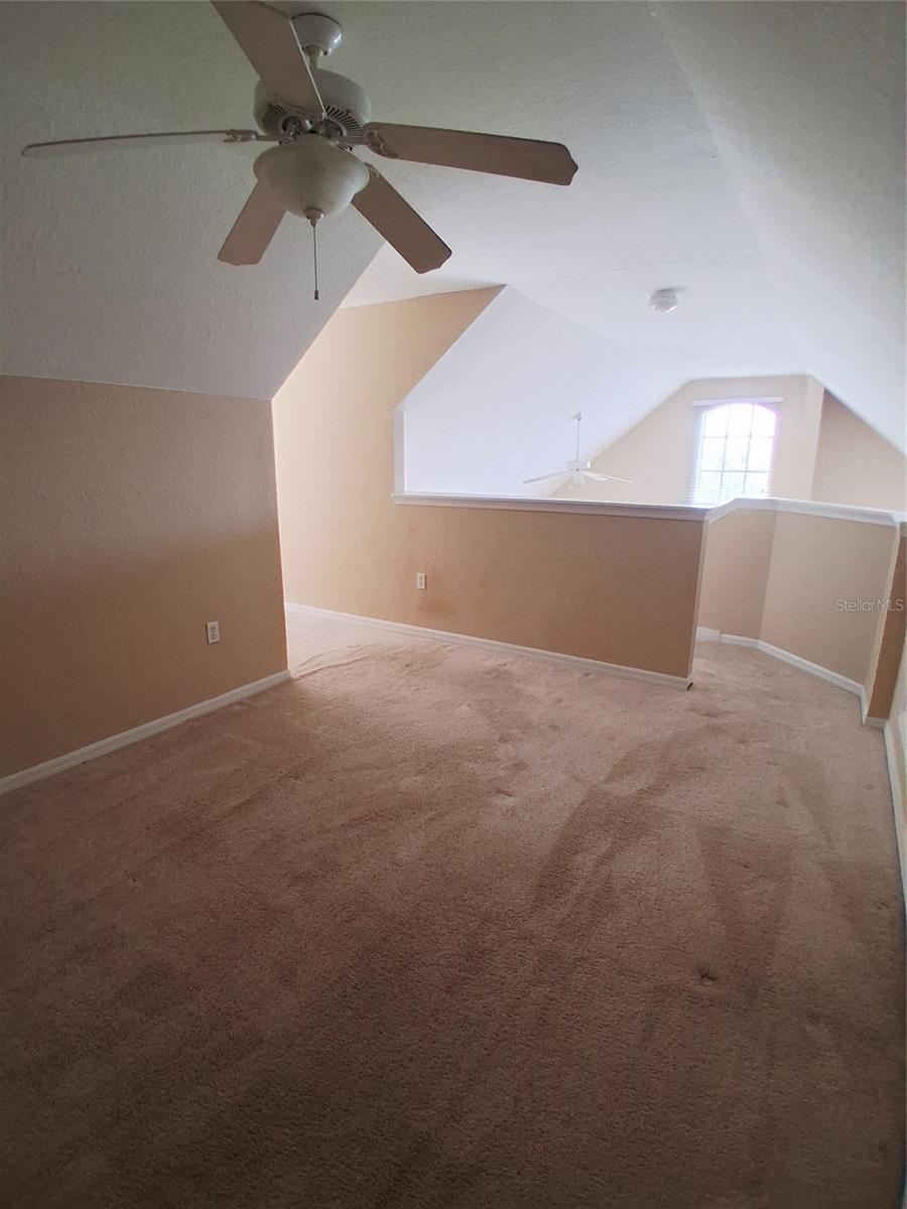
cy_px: 604
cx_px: 454
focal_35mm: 17
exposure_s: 1/40
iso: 125
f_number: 2.2
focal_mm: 1.4
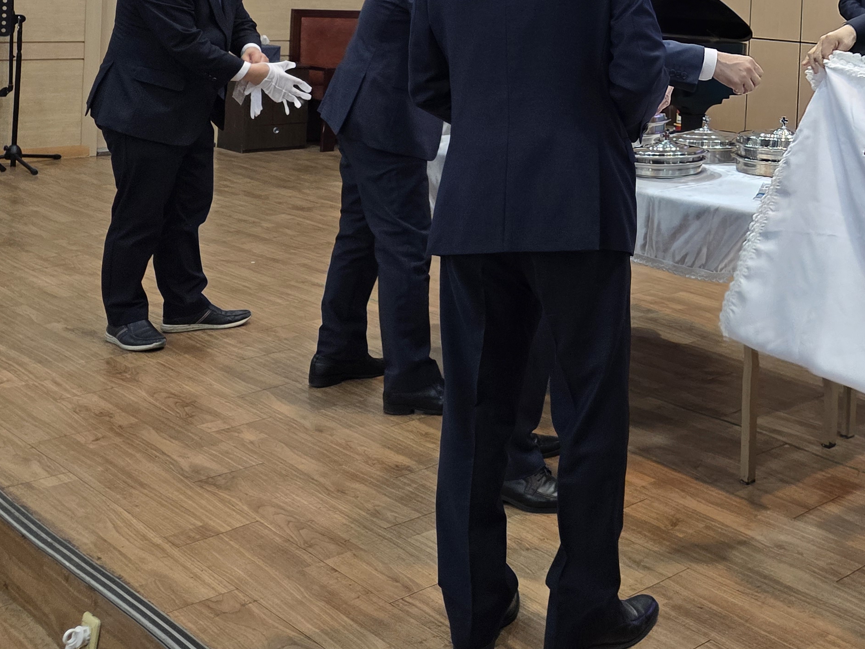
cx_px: 869
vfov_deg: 28.1
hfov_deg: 35.2
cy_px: 19
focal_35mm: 49
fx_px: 1224
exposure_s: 1/120
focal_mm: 6.25
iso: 250
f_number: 1.7
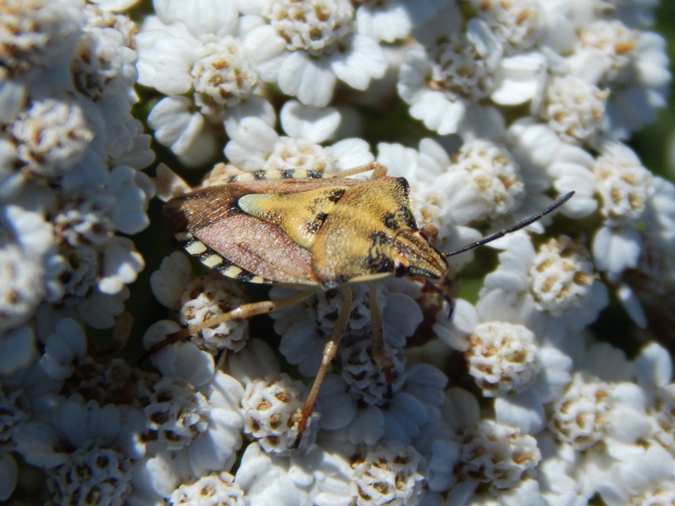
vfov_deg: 8.2
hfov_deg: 10.9
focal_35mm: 182
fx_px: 3549
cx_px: 338
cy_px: 253
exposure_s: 1/1000
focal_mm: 32.8
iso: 125
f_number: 5.3
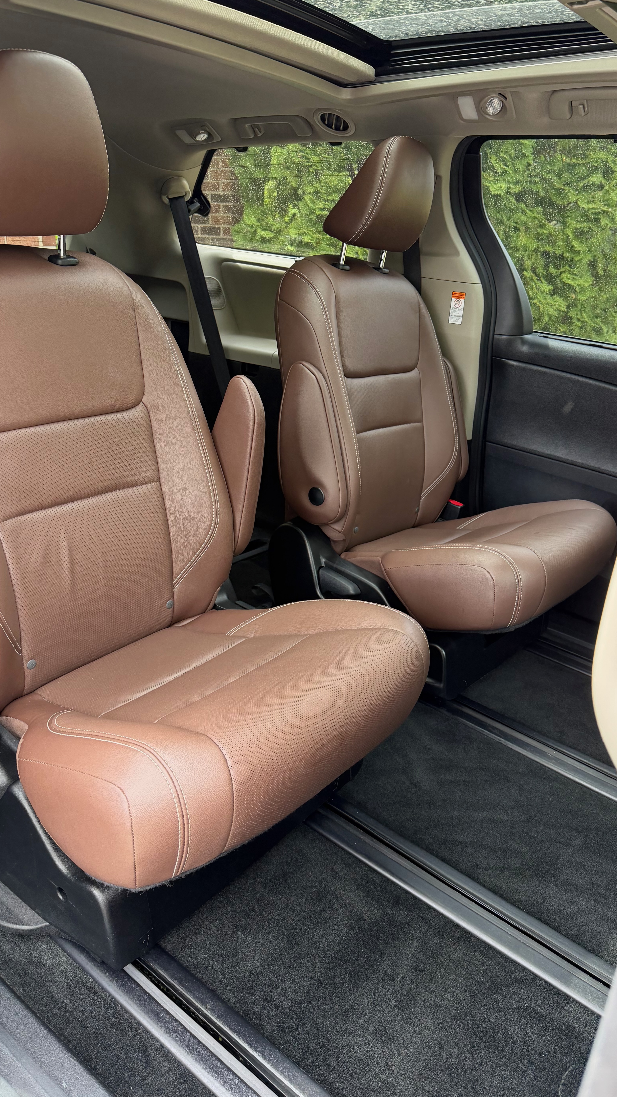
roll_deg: -2.4
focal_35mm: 27
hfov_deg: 42.9
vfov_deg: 69.9
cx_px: 319
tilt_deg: -21.9
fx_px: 785
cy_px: 556
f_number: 1.78
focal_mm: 6.76
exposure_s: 1/156
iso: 160
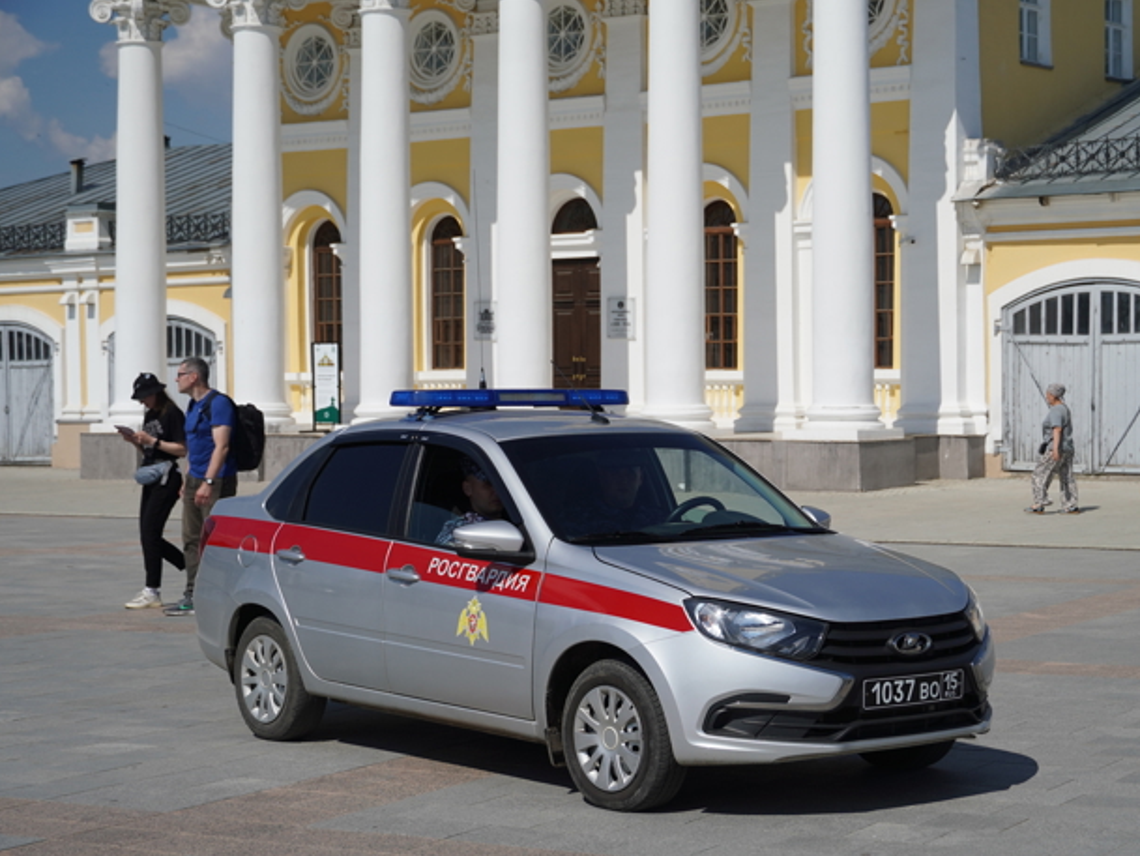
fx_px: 2339
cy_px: 453
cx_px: 700
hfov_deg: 27.3
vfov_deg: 20.7
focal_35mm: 71
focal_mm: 40
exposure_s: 1/1250
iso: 100
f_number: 5
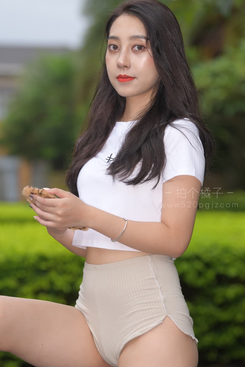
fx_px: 1531
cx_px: 106
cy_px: 186
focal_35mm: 150
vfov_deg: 13.7
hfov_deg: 9.1
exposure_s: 1/400
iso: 320
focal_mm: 125
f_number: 4
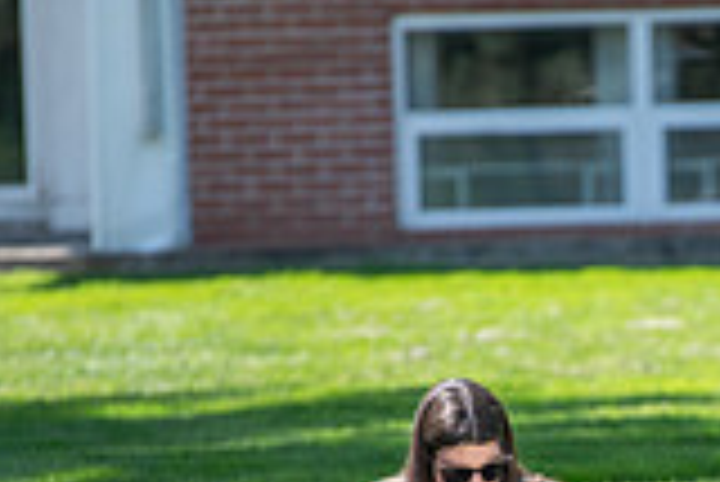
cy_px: 705
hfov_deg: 2.8
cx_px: 778
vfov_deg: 1.9
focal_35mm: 723
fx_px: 14473
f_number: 3.2
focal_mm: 200
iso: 160
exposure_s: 1/640
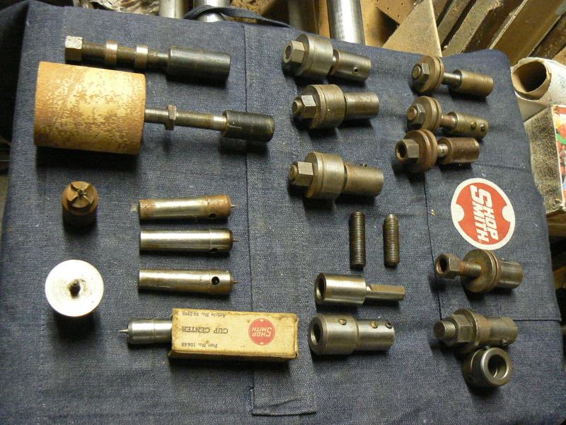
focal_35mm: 36
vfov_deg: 39.7
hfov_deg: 51.4
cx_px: 283
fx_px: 589
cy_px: 212
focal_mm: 6
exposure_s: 1/10
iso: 400
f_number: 2.8
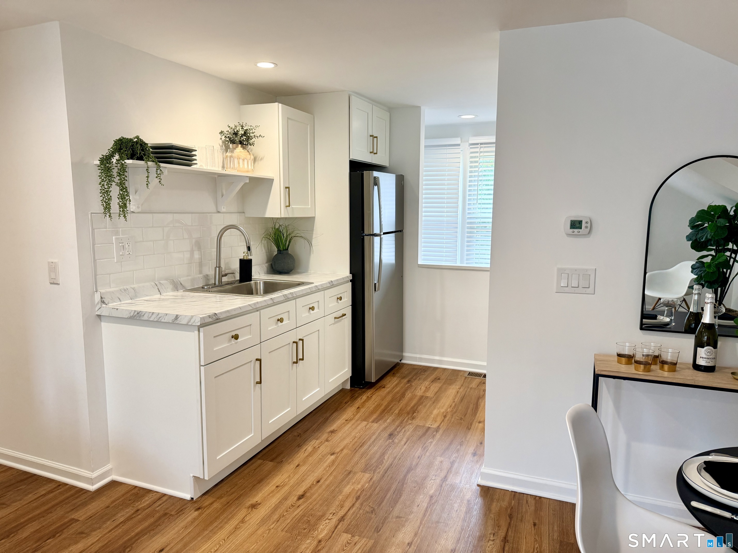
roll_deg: +0.3
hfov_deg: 71.6
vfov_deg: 56.8
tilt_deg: -7.4
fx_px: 512
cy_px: 276
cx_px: 369
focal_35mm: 24
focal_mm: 6.76
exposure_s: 1/120
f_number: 1.78
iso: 125
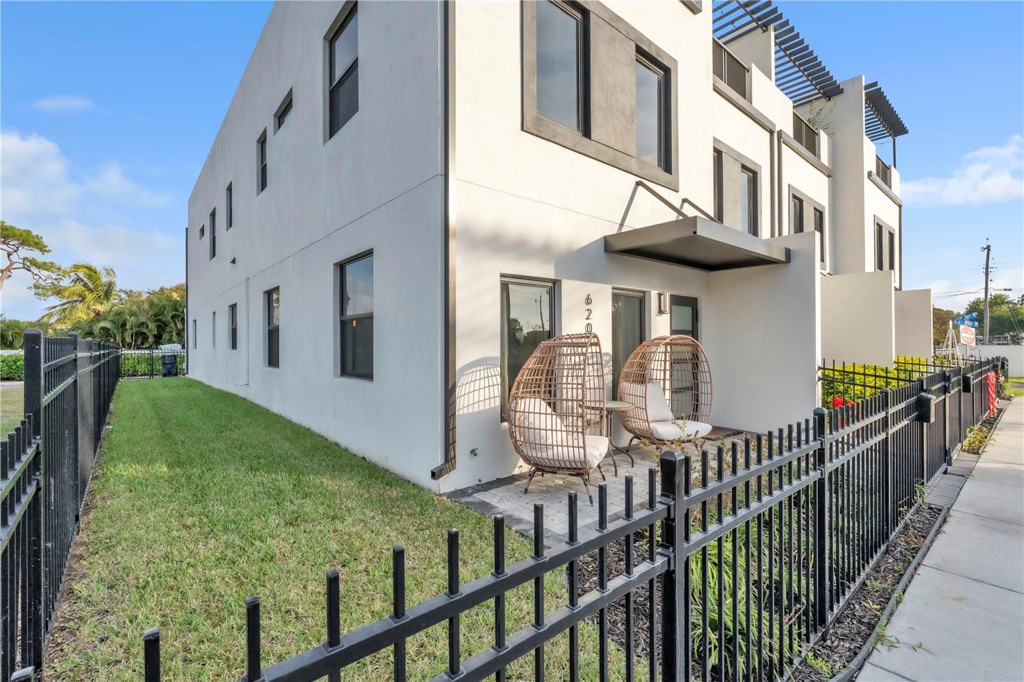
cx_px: 512
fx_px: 469
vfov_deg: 72.0
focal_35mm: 16
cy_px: 341
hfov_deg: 95.0
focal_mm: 16.5
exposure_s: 1/3200
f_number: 9
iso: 800
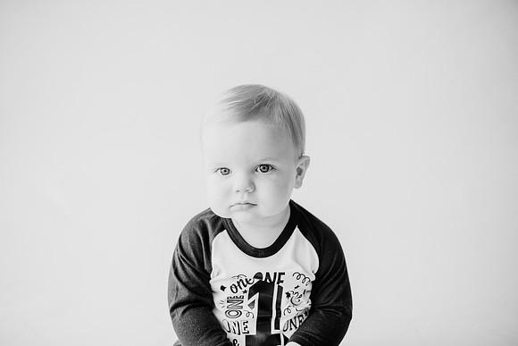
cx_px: 259
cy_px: 173
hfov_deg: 39.6
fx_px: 720
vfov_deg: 27.0
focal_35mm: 50
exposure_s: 1/640
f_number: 2
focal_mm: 50
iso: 500
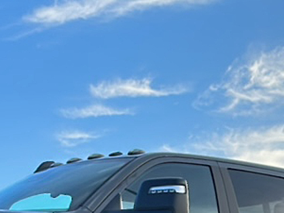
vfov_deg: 14.2
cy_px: 294
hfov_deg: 19.8
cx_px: 118
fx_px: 812
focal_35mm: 99
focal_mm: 6.86
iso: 80
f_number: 1.78
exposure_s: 1/1757
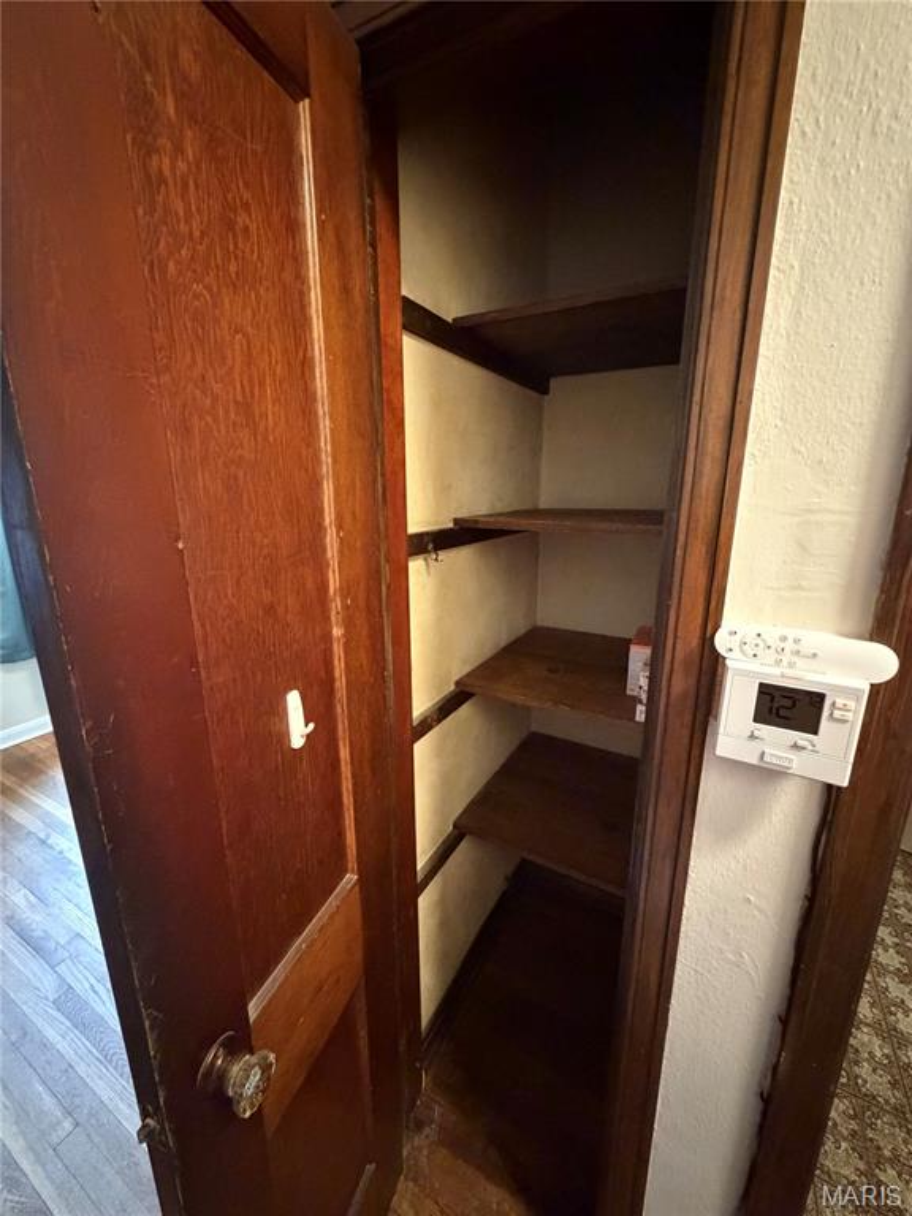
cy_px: 608
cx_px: 456
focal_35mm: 14
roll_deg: -0.5
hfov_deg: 85.7
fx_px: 492
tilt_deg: -15.1
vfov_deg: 102.1
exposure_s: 1/32
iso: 1600
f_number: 2.2
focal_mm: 2.22
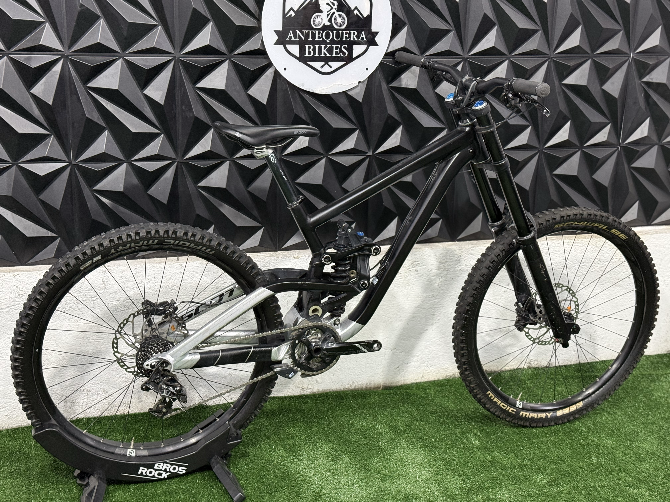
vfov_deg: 30.3
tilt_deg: -16.3
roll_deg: -2.2
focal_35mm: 48
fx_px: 929
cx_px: 335
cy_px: 251
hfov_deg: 39.7
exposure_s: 1/60
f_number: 1.78
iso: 250
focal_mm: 6.76
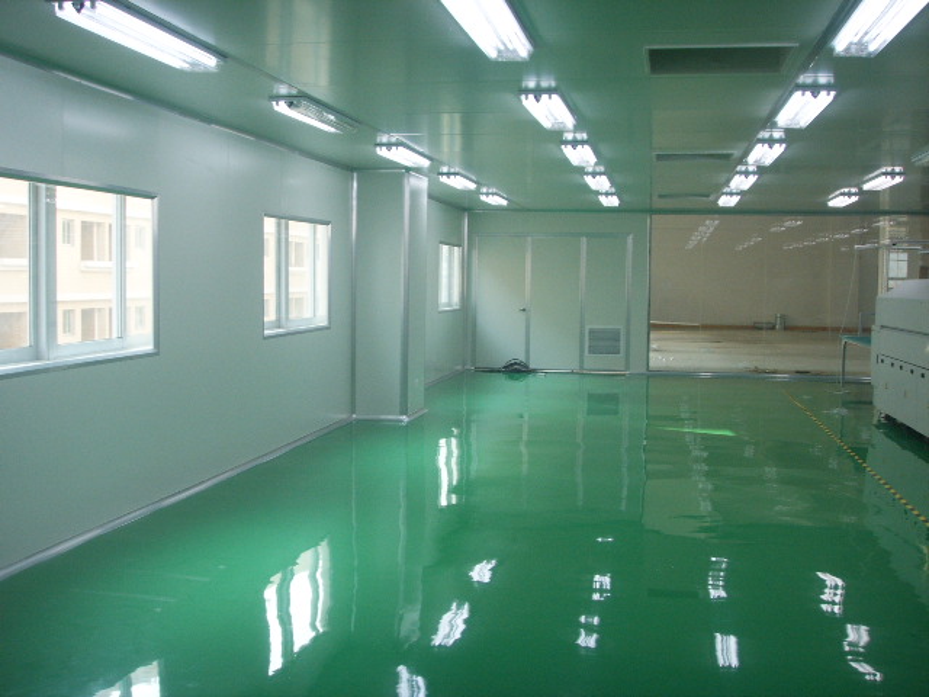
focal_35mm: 39
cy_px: 348
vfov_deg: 36.8
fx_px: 1047
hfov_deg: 47.9
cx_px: 464
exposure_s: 1/60
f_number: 3.5
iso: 100
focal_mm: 6.6
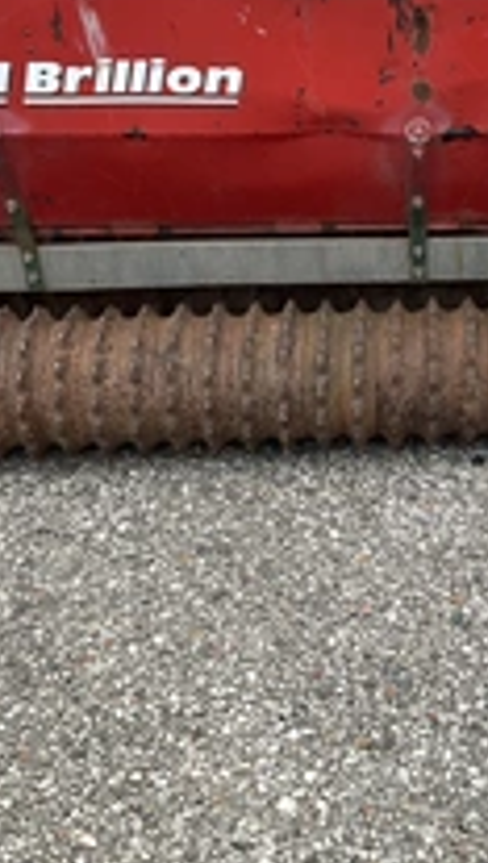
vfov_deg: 33.8
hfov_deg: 19.5
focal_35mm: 61
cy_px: 254
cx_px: 413
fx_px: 1398
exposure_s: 1/122
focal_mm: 3
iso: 64
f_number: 1.8
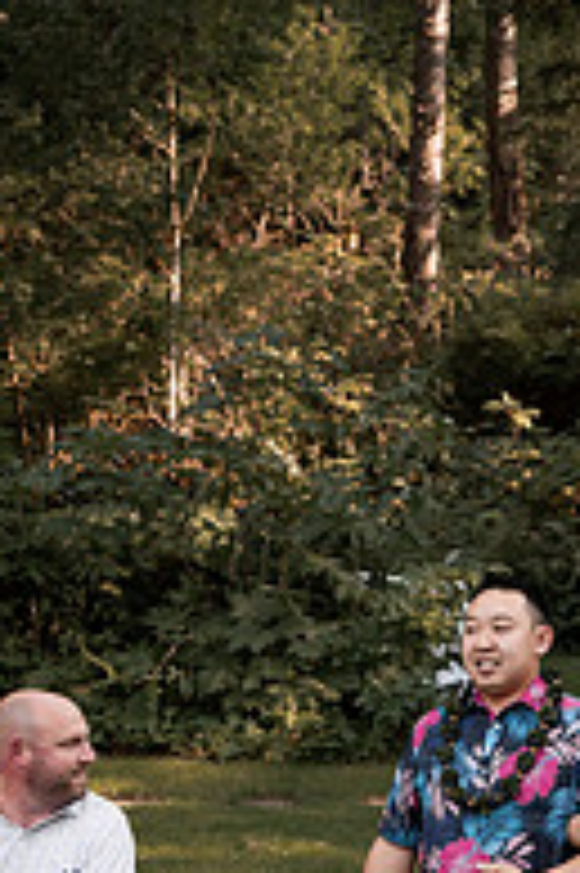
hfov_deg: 19.9
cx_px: 652
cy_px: 666
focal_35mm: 65
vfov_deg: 30.4
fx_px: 1574
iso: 200
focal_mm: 28
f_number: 2.8
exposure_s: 1/640
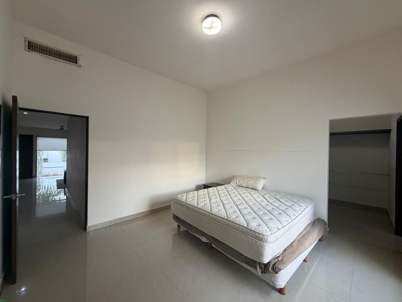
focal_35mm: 14
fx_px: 163
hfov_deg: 102.1
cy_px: 151
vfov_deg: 85.7
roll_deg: -0.9
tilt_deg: -0.5
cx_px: 201
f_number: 2.2
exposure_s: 1/121
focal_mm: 2.22
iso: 250
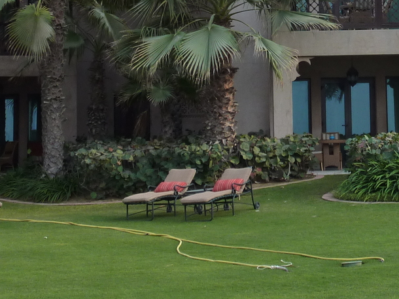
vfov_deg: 13.9
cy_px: 6
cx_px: 377
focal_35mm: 105
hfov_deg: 18.3
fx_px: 1210
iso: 125
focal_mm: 6.5
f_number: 4
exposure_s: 1/100
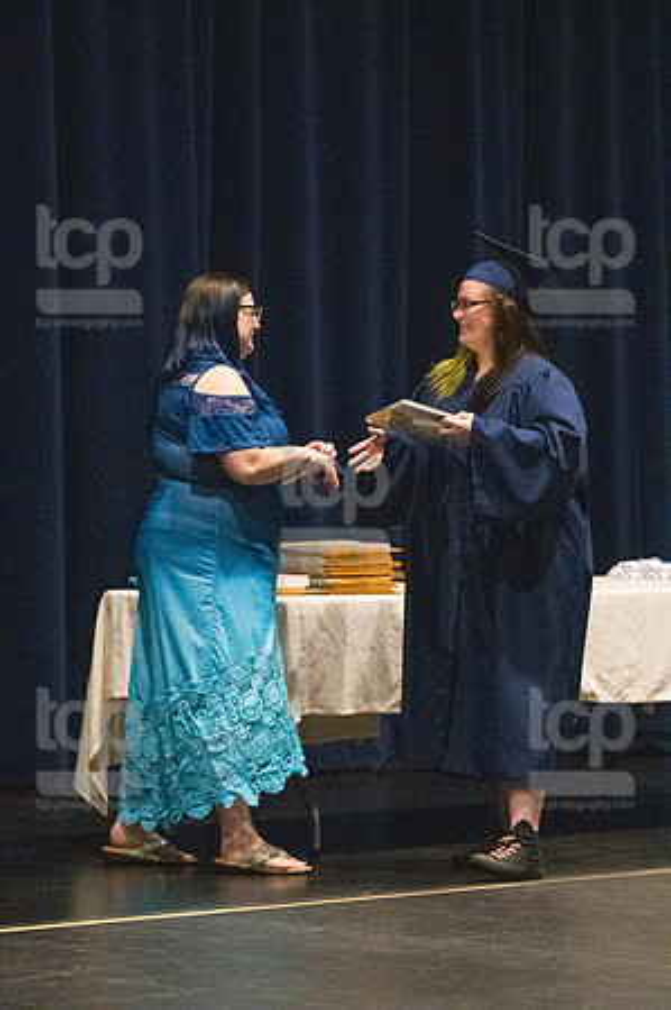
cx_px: 336
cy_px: 505
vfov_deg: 11.0
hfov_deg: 7.3
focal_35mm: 187
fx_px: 5240
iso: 10000
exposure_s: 1/400
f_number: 3.2
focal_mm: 125
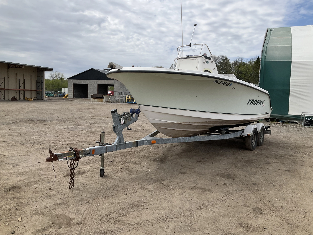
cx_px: 156
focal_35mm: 29
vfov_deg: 48.2
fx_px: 262
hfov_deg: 61.7
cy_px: 118
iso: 25
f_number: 1.8
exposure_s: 1/2320
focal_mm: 3
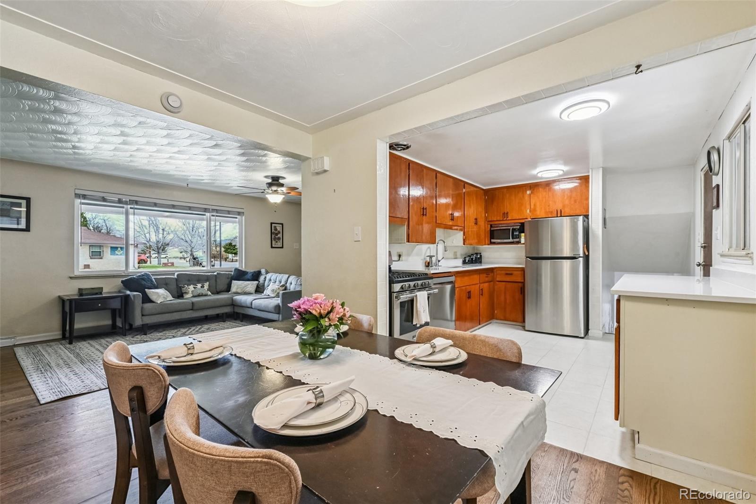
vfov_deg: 77.3
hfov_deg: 100.4
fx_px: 315
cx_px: 378
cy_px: 252
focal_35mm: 15
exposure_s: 1/13
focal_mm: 15
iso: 400
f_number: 11
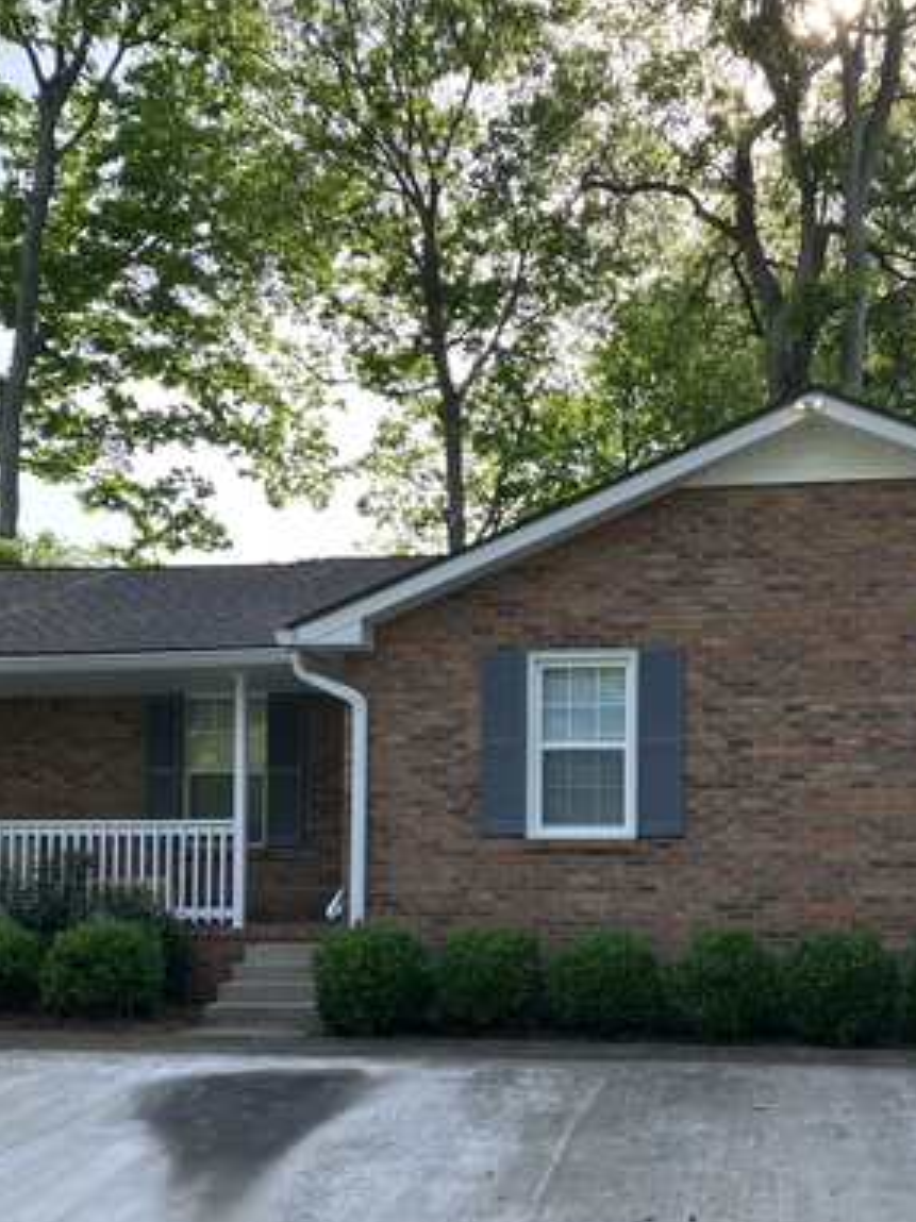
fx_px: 1377
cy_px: 847
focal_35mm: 39
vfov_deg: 46.8
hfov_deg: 36.6
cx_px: 574
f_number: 1.8
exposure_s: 1/481
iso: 32
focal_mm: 3.99
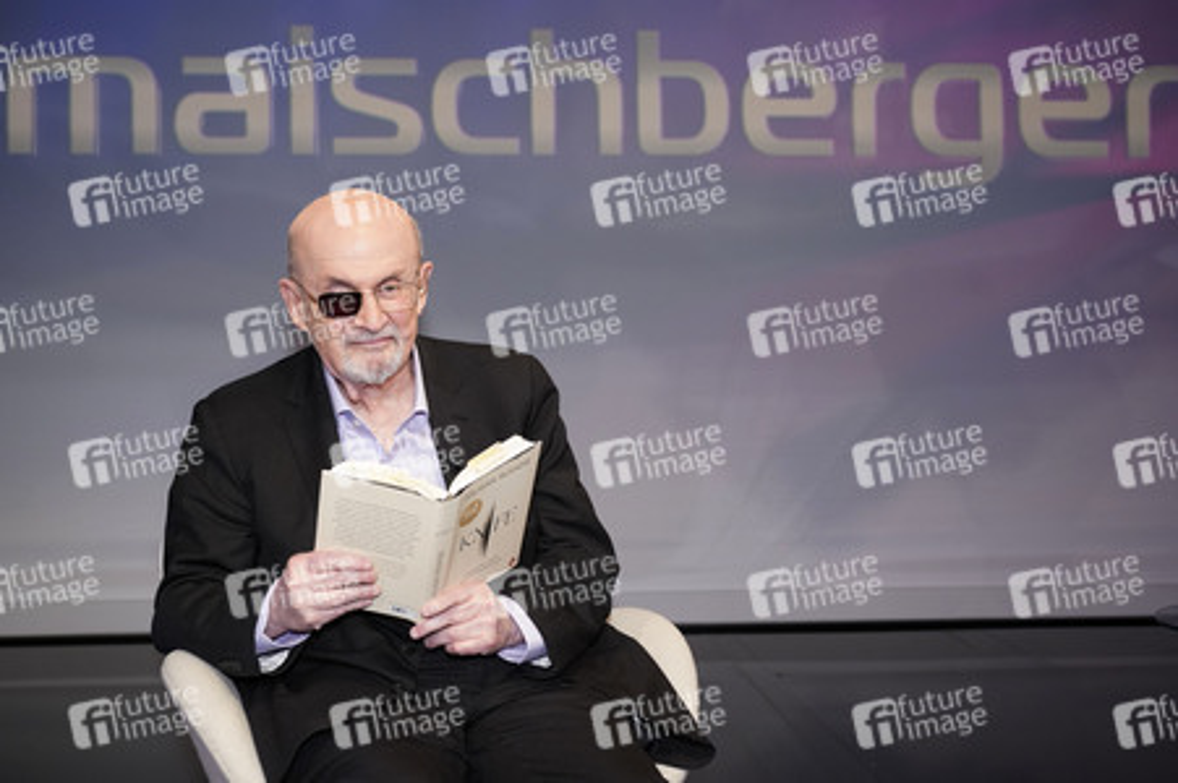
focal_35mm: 38
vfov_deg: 35.0
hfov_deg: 50.7
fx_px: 1242
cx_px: 589
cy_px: 392
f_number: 5
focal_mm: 38
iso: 2000
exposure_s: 1/200
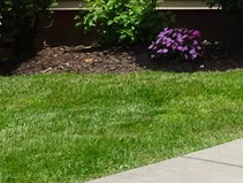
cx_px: 446
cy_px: -181
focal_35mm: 155
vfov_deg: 9.0
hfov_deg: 11.7
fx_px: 1090
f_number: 4
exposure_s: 1/640
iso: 80
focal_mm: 5.43
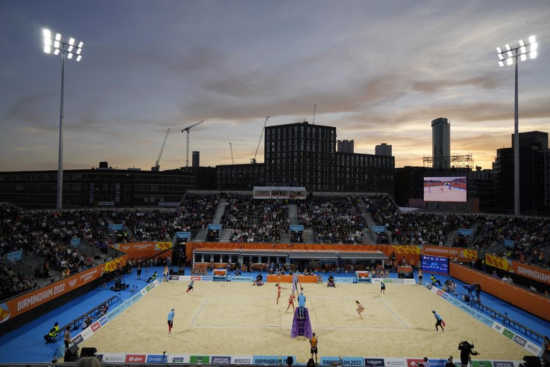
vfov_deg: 53.1
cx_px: 275
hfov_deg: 73.7
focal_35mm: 24
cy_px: 184
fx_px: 367
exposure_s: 1/640
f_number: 4
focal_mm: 24
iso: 200
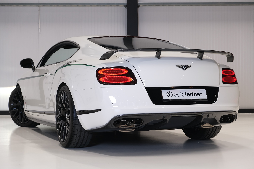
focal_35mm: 61
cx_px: 127
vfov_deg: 22.3
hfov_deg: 32.9
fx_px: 430
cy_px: 84
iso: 500
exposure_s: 1/25
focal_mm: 40.7
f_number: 4
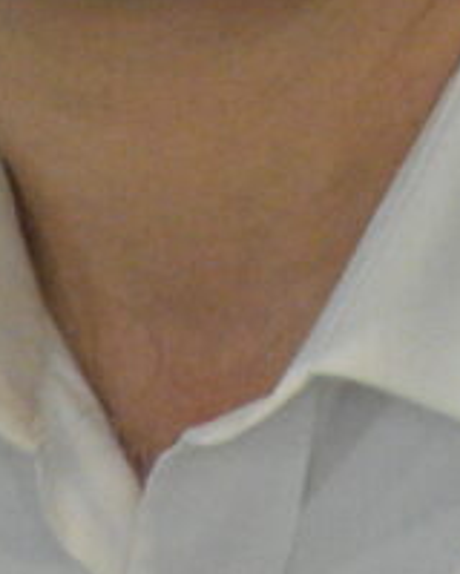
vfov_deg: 1.5
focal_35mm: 1259
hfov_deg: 1.2
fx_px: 21425
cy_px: -489
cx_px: 80
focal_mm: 140
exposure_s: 1/250
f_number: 5.6
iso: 8000
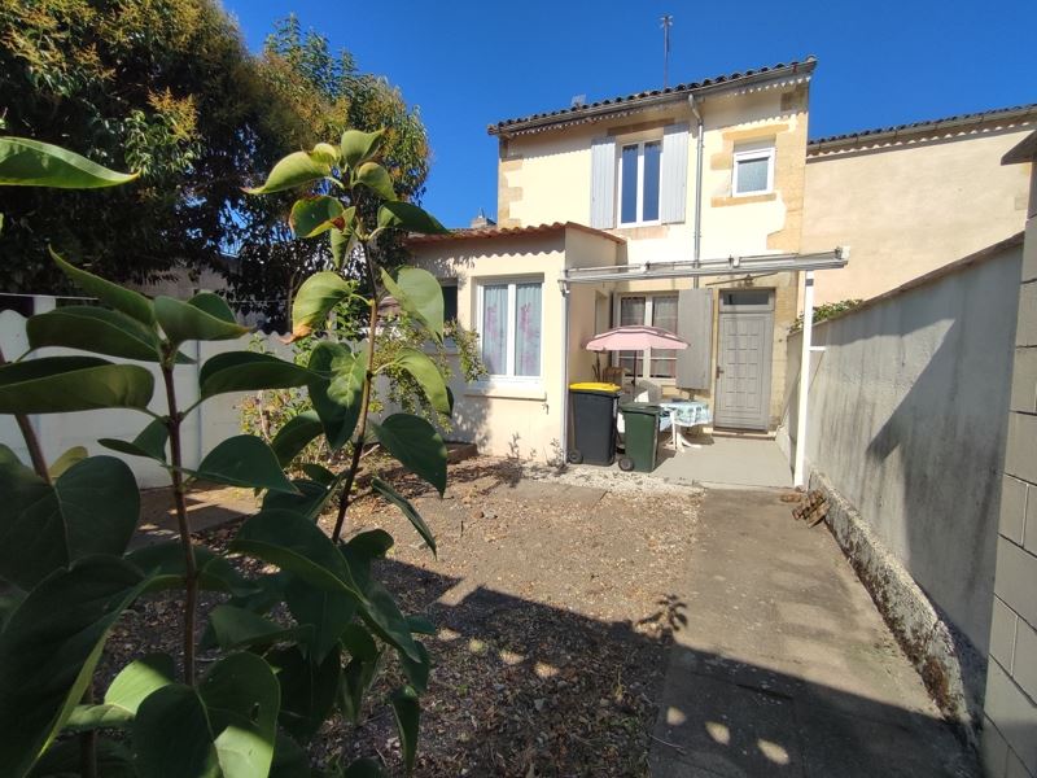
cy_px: 389
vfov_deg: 78.1
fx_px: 479
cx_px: 518
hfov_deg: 94.5
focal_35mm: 16
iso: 50
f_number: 2.2
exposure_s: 1/1774
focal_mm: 1.65
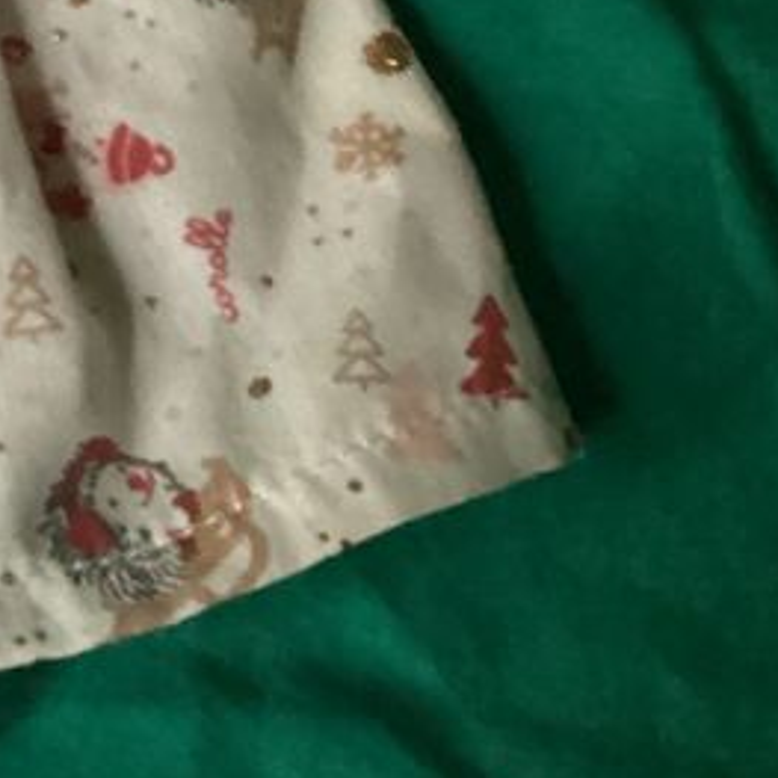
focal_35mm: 104
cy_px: -302
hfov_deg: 15.0
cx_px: -521
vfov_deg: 15.7
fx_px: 2644
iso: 800
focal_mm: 3.3
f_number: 2.4
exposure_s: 1/30
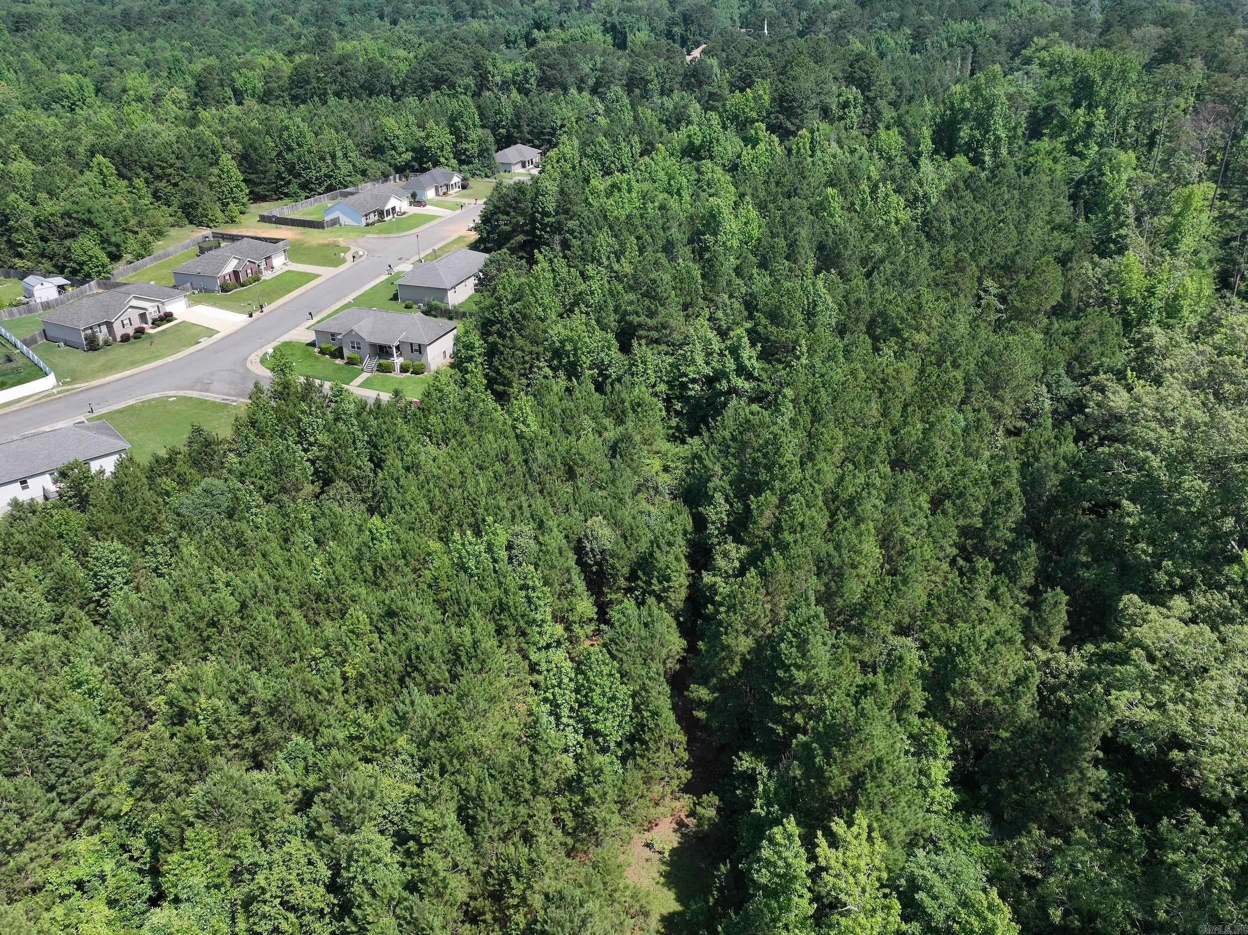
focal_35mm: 24
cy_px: 468
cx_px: 624
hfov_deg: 71.6
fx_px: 865
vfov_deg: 56.8
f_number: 2.8
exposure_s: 1/1600
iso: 120
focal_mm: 12.29
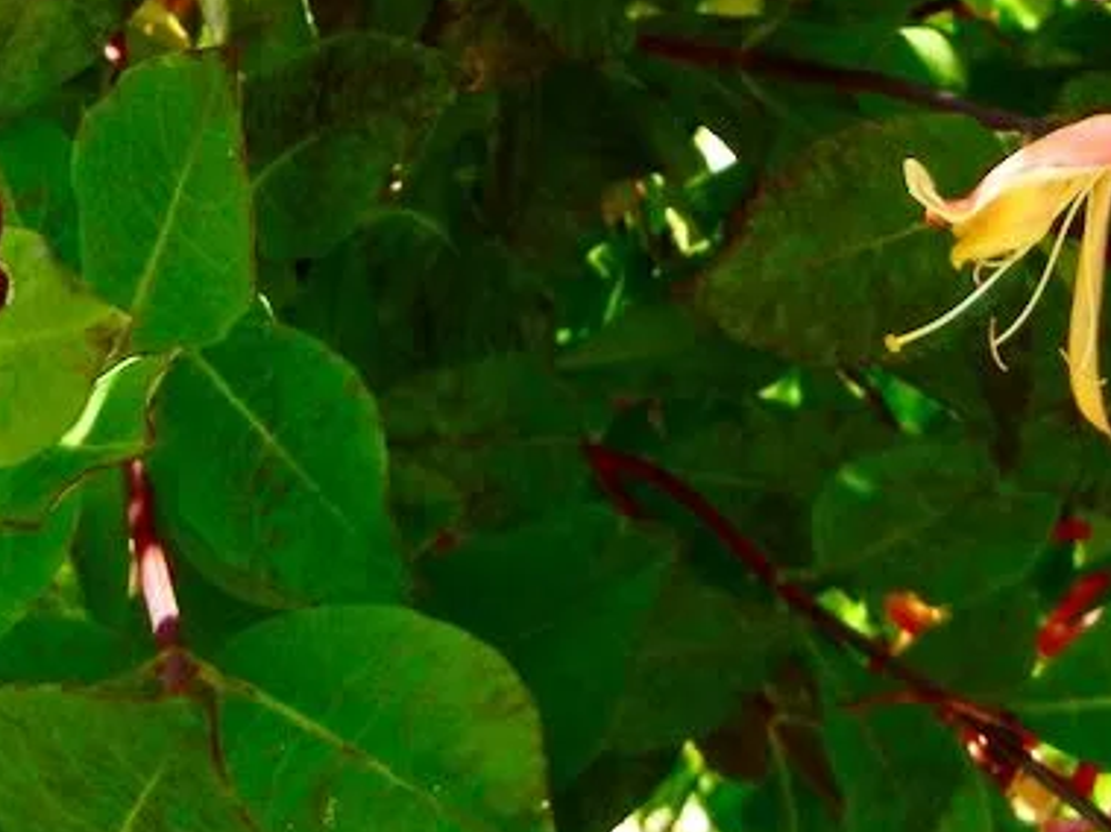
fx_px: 2599
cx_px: 484
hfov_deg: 24.1
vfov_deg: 17.0
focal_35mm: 81
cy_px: -281
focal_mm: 5.4
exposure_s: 1/951
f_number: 3.5
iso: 160
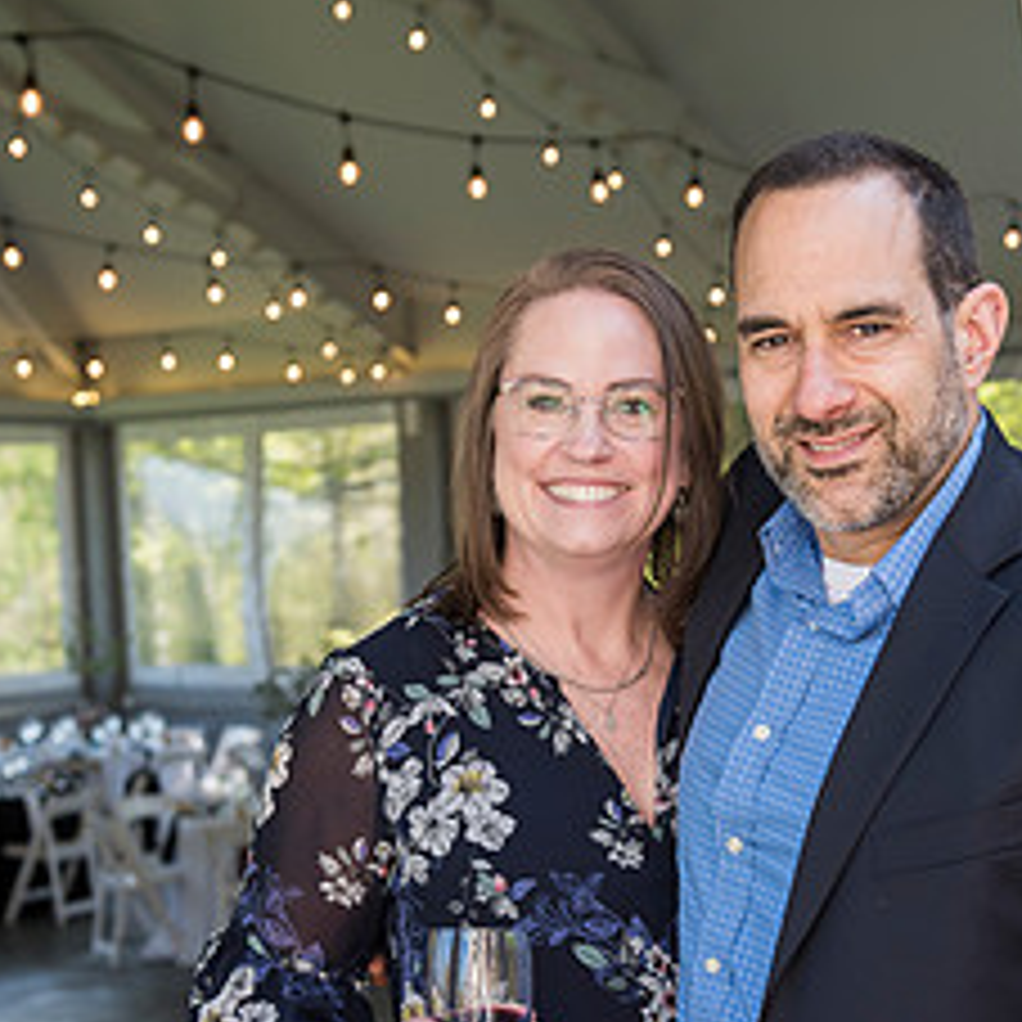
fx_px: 2472
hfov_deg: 23.3
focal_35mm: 74
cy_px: 743
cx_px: 630
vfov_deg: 23.2
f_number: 4
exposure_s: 1/320
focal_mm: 44
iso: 400
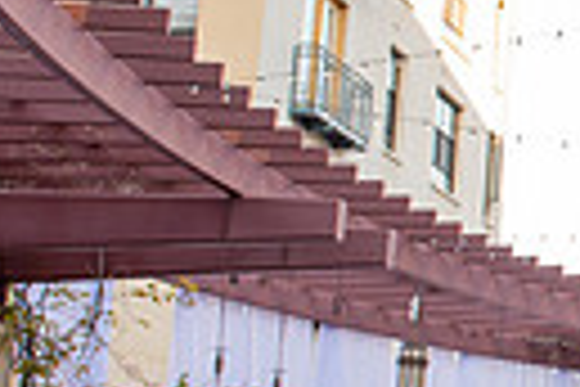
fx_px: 1740
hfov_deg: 16.0
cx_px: 1052
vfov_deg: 12.7
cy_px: 277
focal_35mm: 108
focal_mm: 24
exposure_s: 1/160
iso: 500
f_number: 5.6
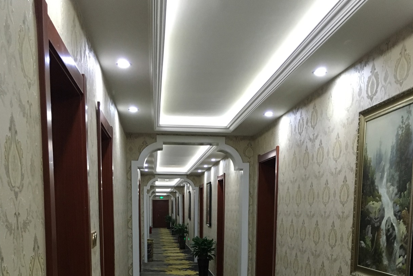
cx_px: 206
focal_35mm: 41
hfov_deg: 47.4
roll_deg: -0.7
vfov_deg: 30.4
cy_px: 275
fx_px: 470
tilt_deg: -8.6
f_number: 2.2
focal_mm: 4.15
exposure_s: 1/25
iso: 200
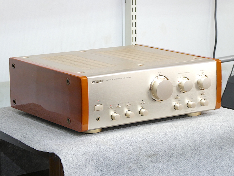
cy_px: 88
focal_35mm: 124
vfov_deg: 12.0
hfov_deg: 15.9
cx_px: 117
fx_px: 838
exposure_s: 1/10
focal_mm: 22.3
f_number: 5.2
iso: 200
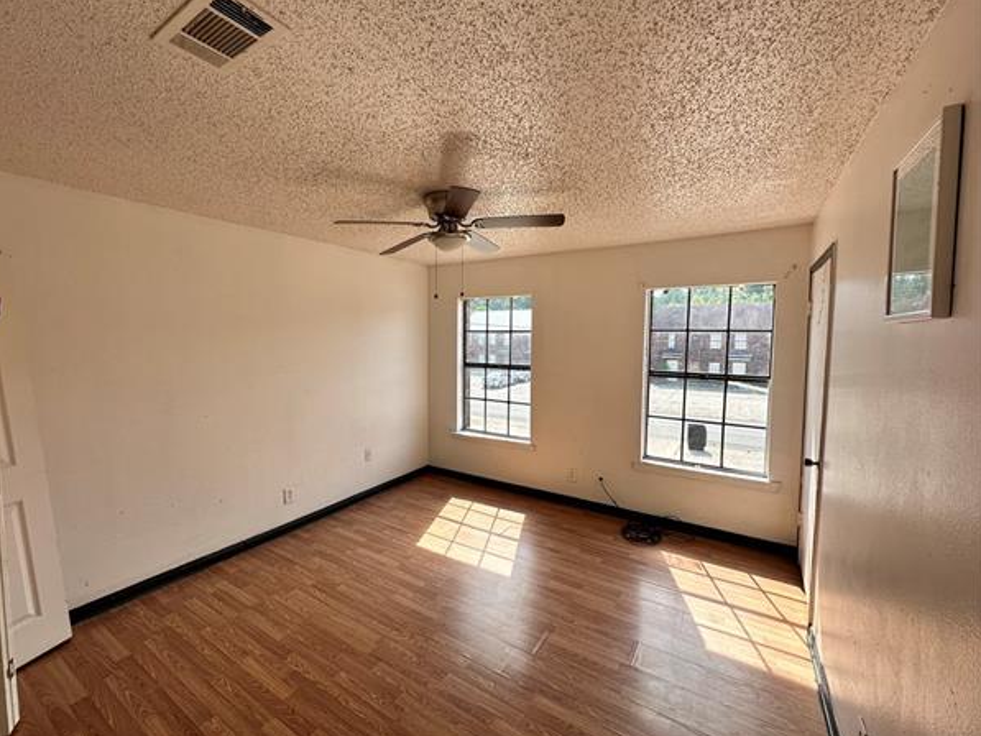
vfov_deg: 81.8
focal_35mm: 15
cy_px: 363
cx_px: 458
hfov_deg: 98.0
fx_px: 425
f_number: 2.2
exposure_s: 1/694
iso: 40
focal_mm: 2.22
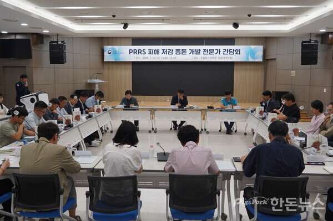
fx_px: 333
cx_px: 166
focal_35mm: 36
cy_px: 110
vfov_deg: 36.8
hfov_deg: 53.2
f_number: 4
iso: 500
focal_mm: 24
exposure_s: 1/160
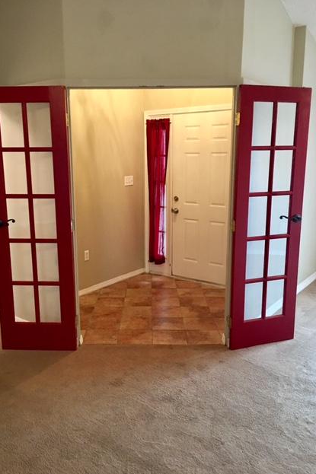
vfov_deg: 60.3
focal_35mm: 31
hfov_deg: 42.3
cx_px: 145
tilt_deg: -9.8
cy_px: 242
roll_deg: -0.1
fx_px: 408
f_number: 2.2
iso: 80
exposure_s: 1/15
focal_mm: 4.15
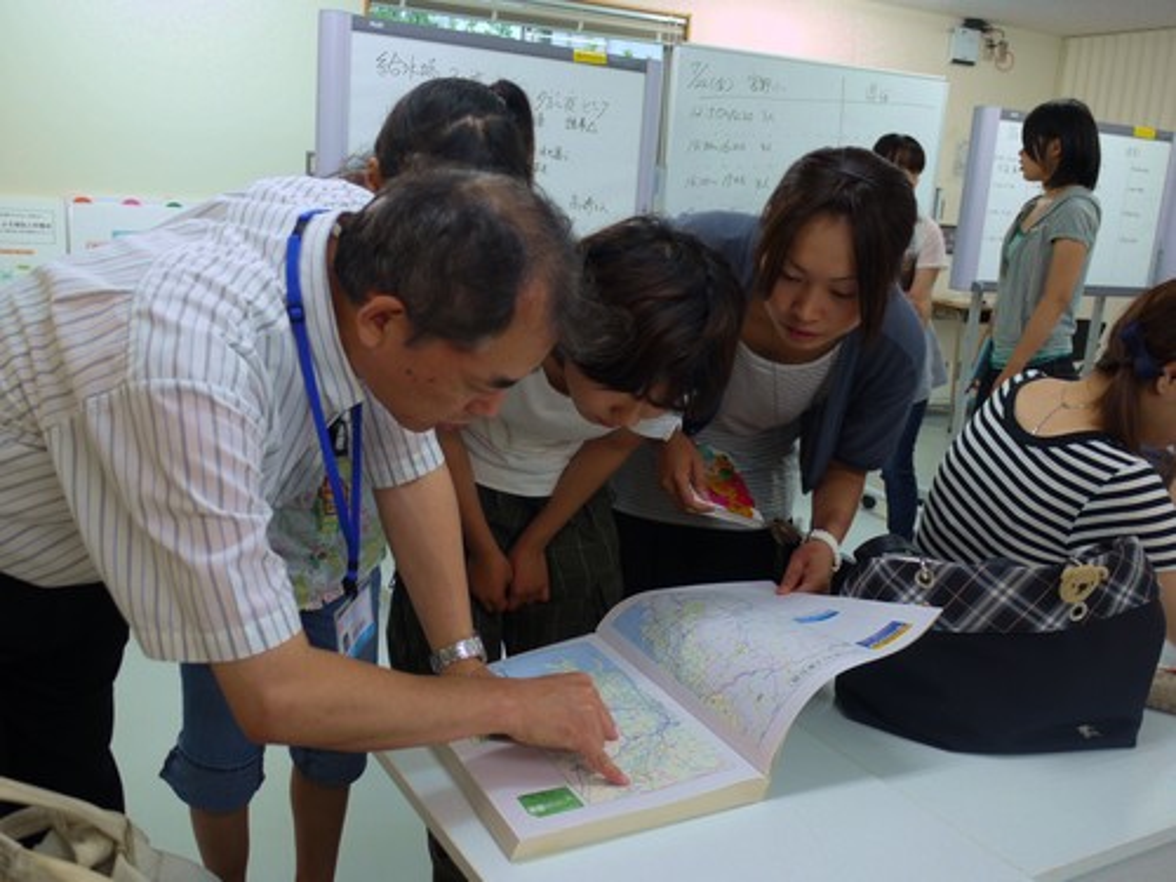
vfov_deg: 41.8
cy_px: 441
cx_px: 588
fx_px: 1155
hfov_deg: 54.0
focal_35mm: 34
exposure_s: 1/30
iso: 125
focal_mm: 17
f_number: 3.8
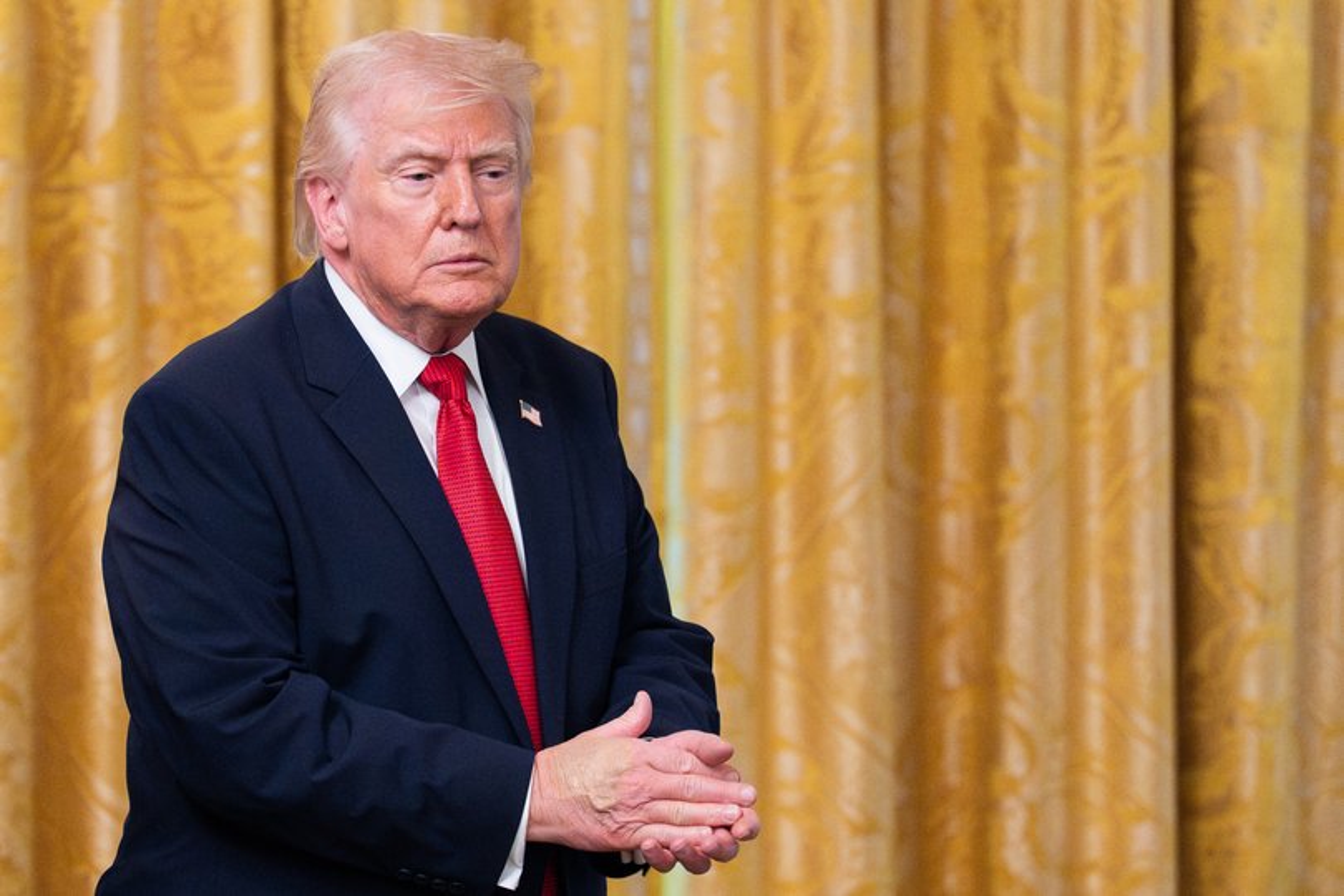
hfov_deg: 13.7
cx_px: 672
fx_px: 5600
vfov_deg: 9.1
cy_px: 448
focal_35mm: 150
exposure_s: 1/200
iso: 2500
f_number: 2
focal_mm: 150
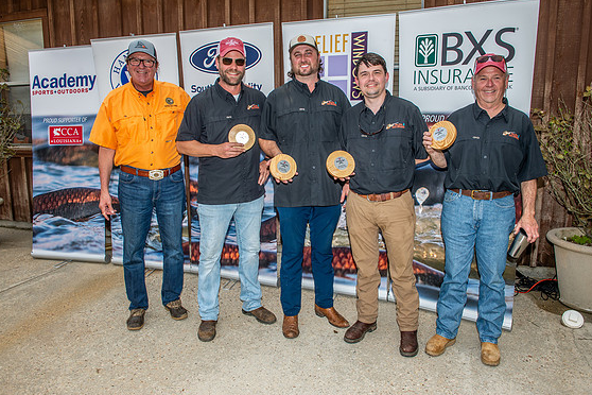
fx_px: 444
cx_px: 303
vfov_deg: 47.9
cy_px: 193
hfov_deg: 67.4
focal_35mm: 27
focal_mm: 26
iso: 160
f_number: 6.3
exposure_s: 1/200
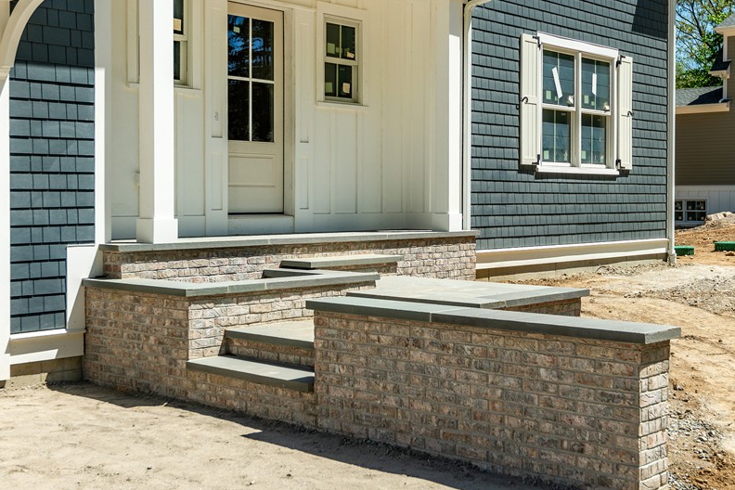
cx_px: 376
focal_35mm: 48
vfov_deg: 28.1
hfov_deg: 41.1
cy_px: 264
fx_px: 980
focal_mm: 35
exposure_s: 1/400
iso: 100
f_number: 6.3
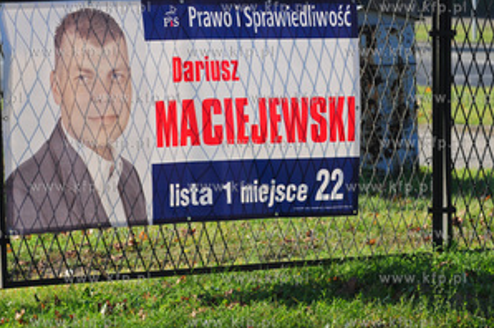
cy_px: 119
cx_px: 196
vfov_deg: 4.7
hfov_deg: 7.1
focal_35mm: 292
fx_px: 3998
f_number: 7.1
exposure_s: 1/320
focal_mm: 145
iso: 250
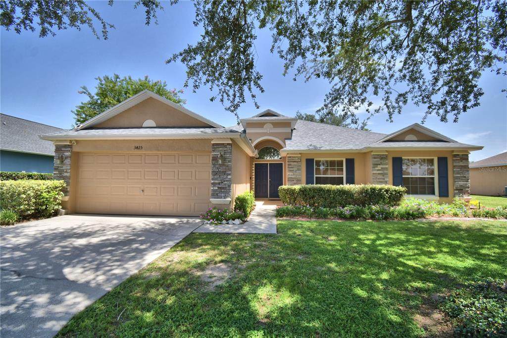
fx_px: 211
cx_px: 254
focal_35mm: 15
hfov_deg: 100.4
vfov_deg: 77.3
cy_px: 169
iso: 100
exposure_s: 1/640
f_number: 4.5
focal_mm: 10
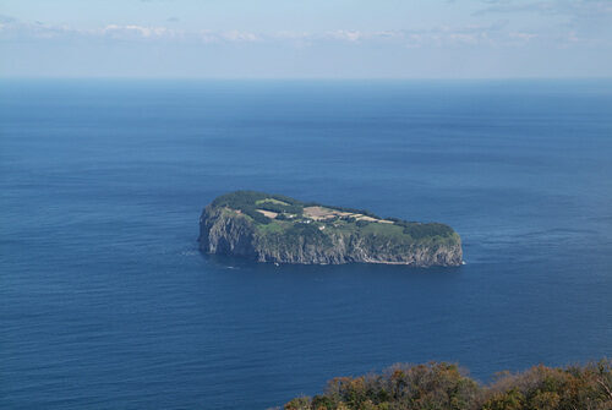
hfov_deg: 27.0
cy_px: 205
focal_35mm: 75
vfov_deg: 18.2
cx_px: 306
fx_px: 1277
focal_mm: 50
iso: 100
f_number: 8
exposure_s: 1/250
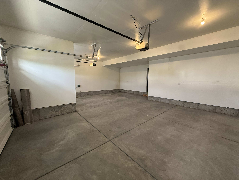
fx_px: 97
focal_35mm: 14
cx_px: 120
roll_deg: +0.1
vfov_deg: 85.7
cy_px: 90
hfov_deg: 102.1
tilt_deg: -5.6
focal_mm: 2.22
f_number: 2.2
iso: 250
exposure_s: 1/60
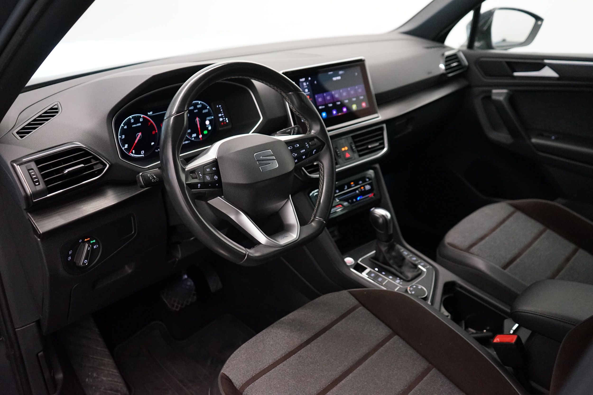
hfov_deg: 63.7
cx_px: 296
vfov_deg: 45.0
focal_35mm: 29
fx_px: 478
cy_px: 198
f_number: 3.5
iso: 5000
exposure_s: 1/160
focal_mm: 29
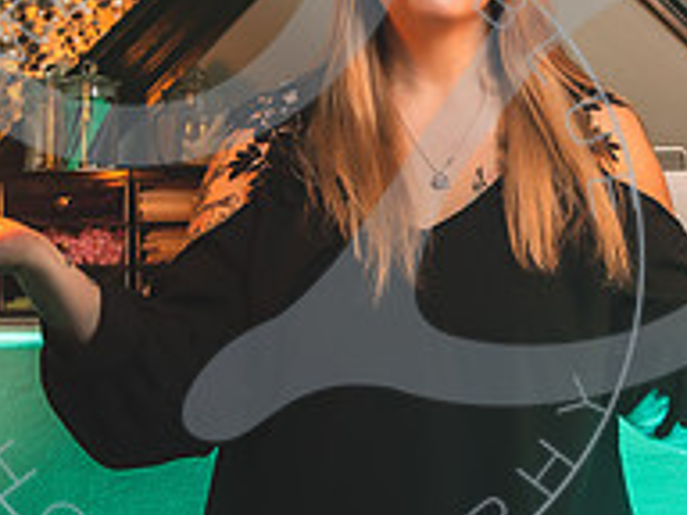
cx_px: 421
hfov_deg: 20.8
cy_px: -41
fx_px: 1866
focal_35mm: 94
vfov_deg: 15.3
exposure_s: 1/200
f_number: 2.8
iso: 200
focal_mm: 31
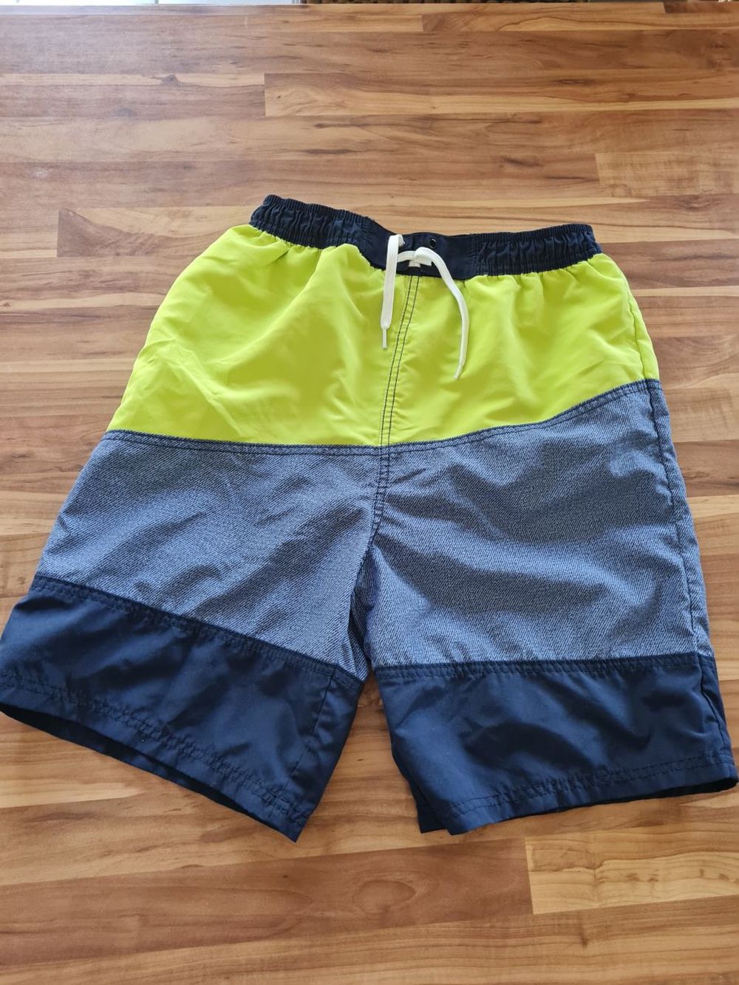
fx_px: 740
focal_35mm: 26
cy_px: 492
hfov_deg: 53.0
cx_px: 370
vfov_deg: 67.3
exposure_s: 1/50
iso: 250
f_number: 1.8
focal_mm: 5.4
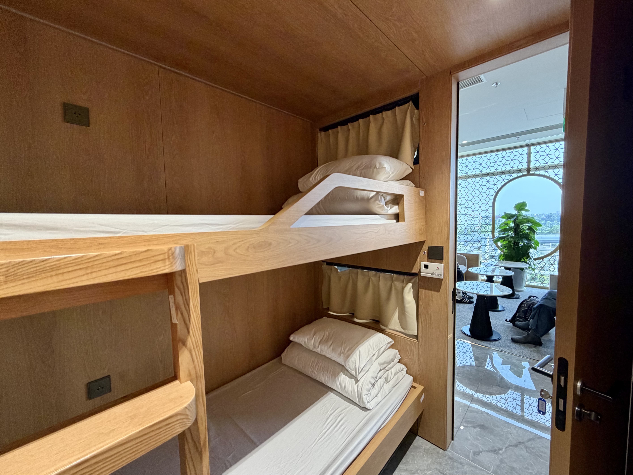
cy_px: 238
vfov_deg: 85.7
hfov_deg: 102.1
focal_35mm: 14
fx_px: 256
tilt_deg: -4.3
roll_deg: +1.2
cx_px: 316
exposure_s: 1/50
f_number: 2.2
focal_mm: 2.22
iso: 250
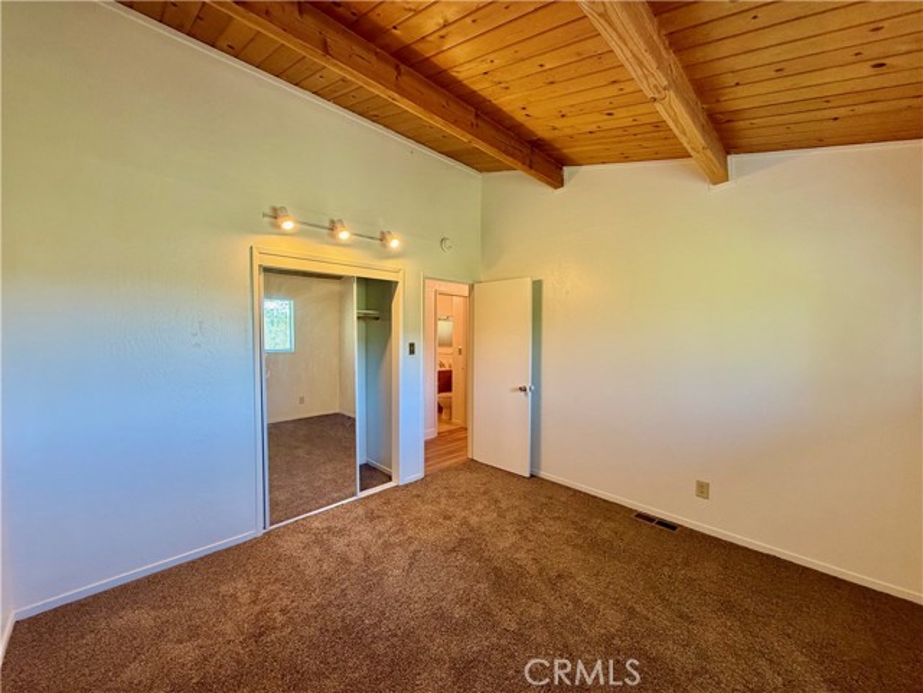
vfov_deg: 85.7
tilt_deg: -2.2
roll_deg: -0.3
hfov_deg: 102.1
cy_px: 346
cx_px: 462
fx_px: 373
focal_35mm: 14
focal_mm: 2.22
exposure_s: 1/60
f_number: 2.2
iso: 320
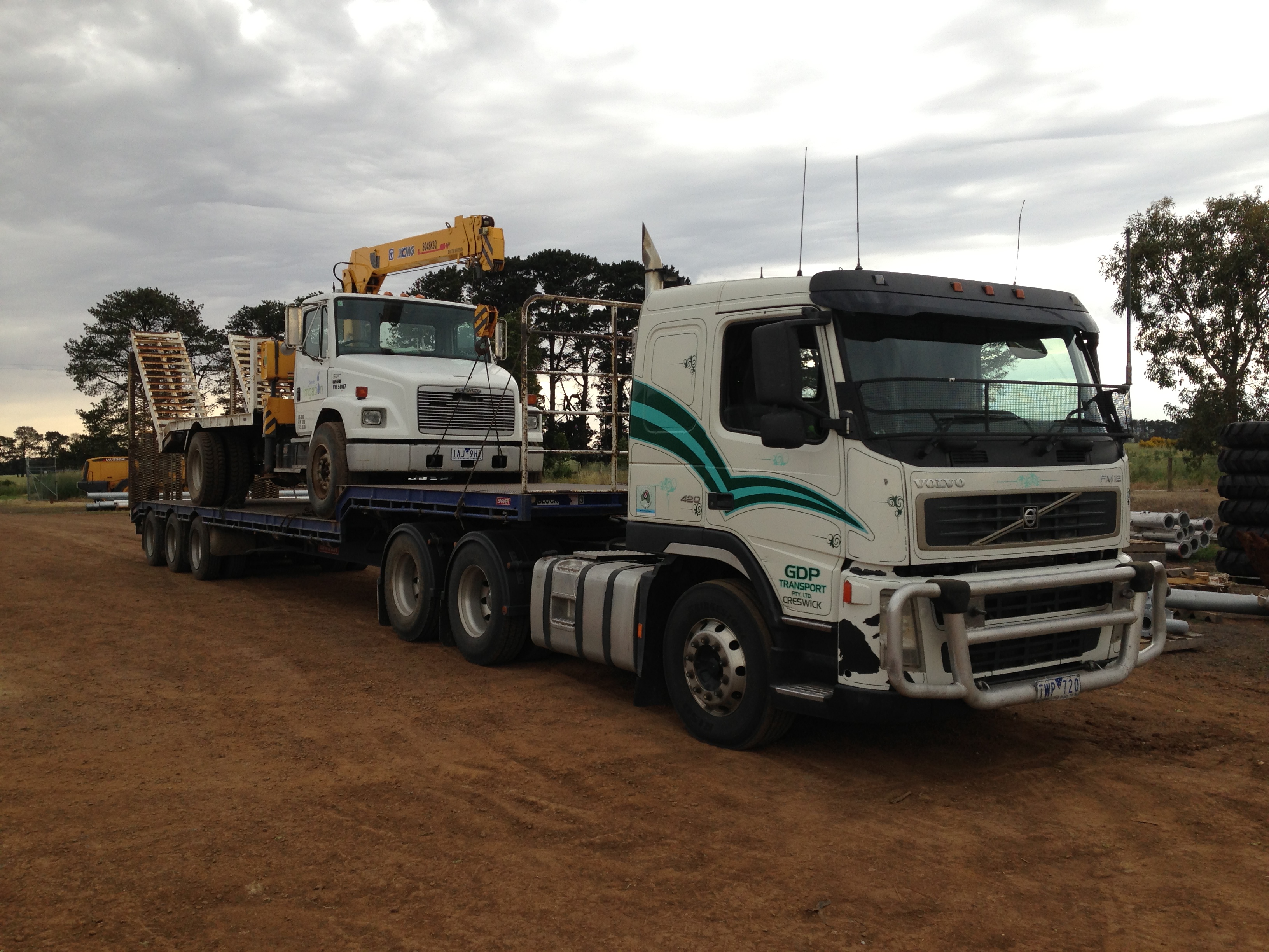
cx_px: 634
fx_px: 1210
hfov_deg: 55.4
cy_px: 476
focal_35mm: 33
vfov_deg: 42.9
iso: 50
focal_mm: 4.13
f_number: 2.4
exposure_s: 1/343
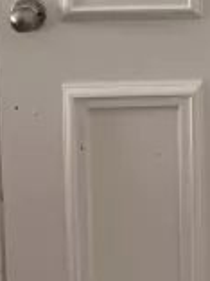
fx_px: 930
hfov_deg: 12.4
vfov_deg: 16.2
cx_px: 291
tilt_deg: -6.5
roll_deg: -0.1
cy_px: -80
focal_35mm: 115
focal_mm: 6.76
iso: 100
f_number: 1.78
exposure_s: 1/212
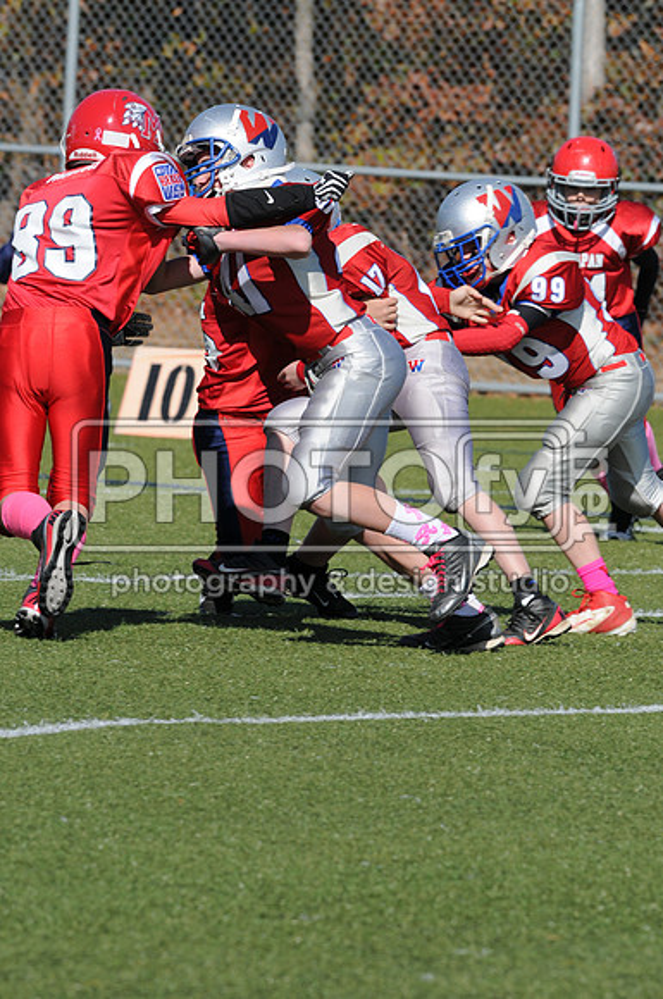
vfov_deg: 4.6
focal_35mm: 450
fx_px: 12468
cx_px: 332
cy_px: 500
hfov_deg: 3.0
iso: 200
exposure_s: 1/500
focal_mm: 300
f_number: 10
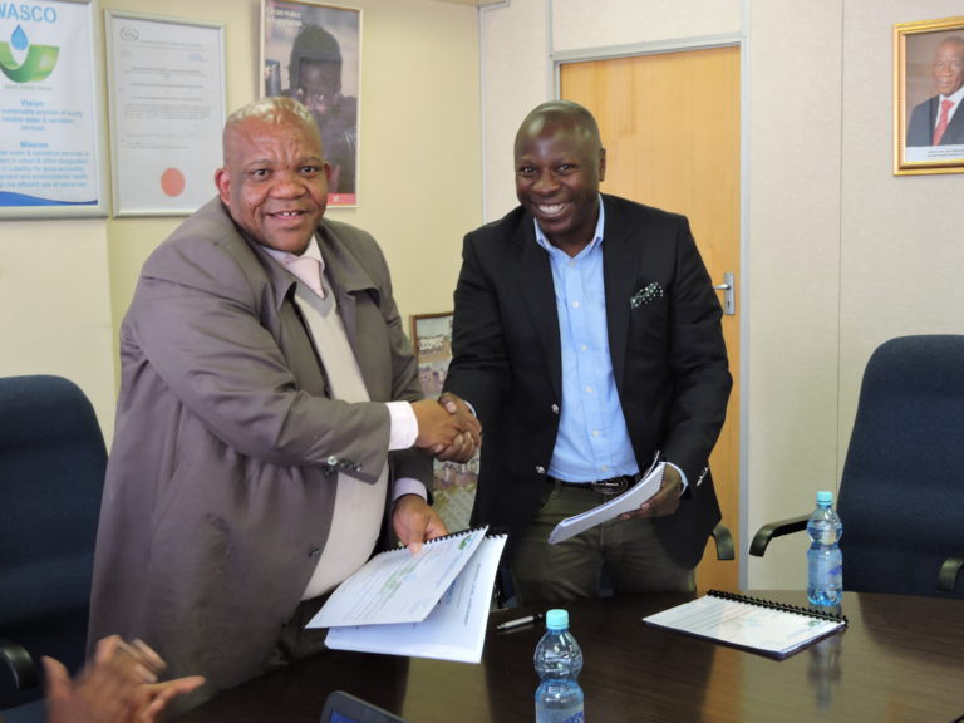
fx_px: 1392
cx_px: 482
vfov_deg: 29.1
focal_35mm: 50
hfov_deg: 38.2
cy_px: 362
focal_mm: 9
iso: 400
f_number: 4
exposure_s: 1/13
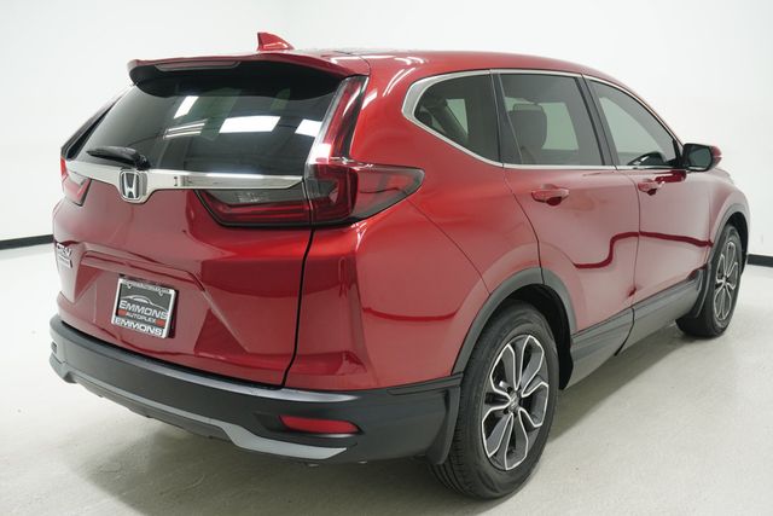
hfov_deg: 53.1
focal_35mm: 36
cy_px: 258
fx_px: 773
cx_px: 386
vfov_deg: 36.9
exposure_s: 1/200
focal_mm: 24
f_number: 5.6
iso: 1250
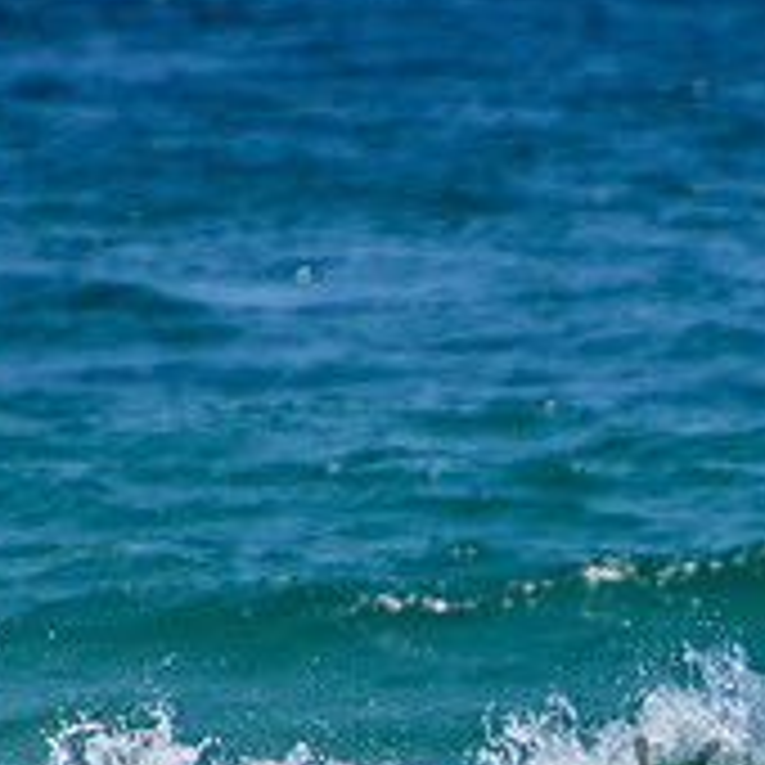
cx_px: 1098
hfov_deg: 1.0
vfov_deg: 1.0
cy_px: 767
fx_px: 43580
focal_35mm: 1743
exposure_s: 1/2000
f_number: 5.6
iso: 280
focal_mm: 400
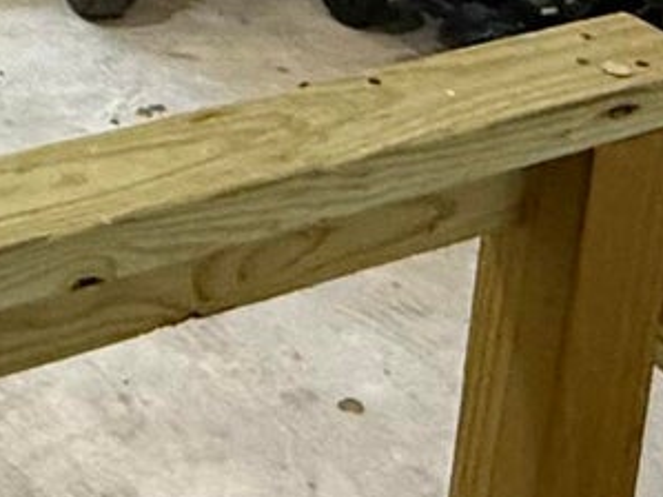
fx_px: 1915
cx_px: -125
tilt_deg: -11.6
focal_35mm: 100
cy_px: -428
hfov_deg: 18.6
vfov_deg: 13.2
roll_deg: -3.0
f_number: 2.2
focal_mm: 2.22
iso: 500
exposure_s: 1/60
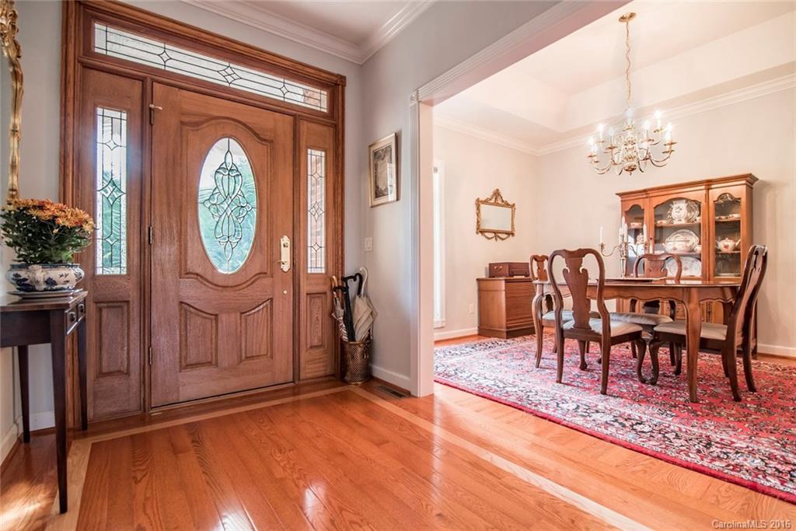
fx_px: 354
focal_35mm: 16
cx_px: 398
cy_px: 266
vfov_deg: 73.8
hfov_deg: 96.7
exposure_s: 1/100
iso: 1250
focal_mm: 16
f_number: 5
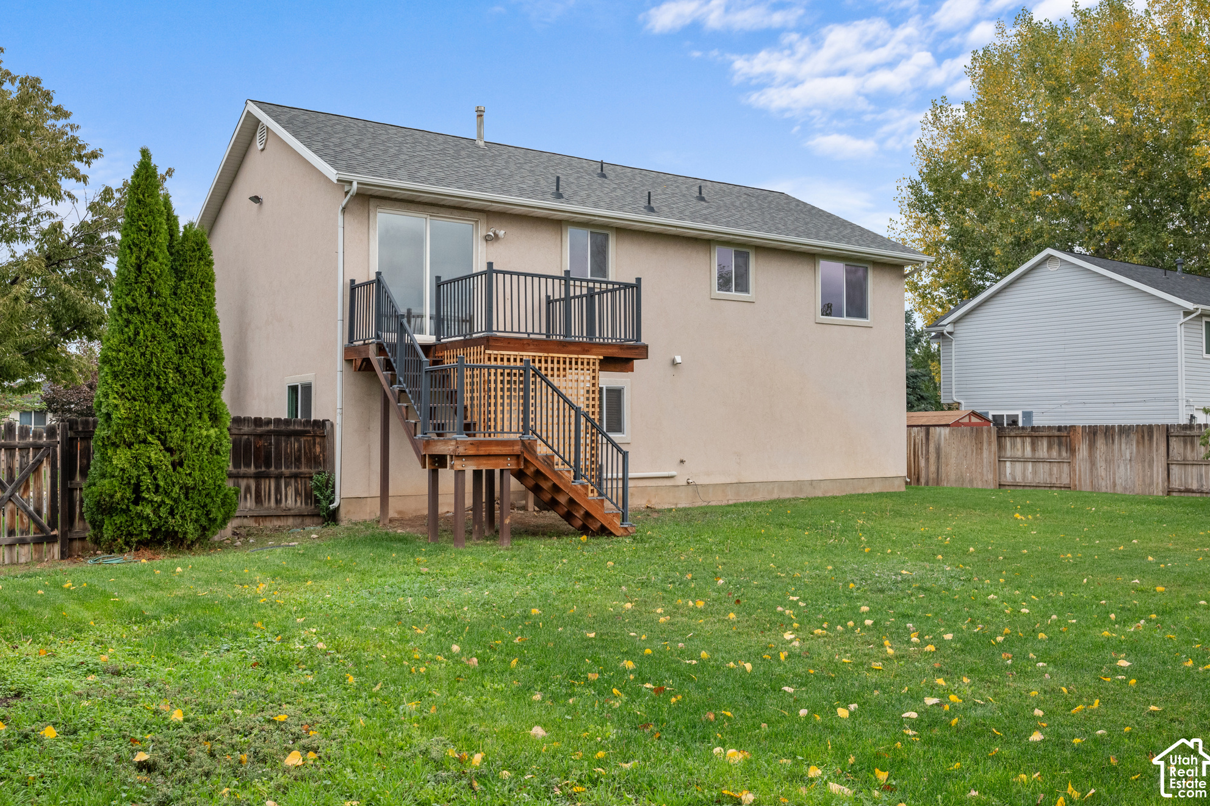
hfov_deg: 60.3
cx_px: 608
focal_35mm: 31
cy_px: 394
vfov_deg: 42.3
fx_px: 1042
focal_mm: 30
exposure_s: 1/125
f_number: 8
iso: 1600
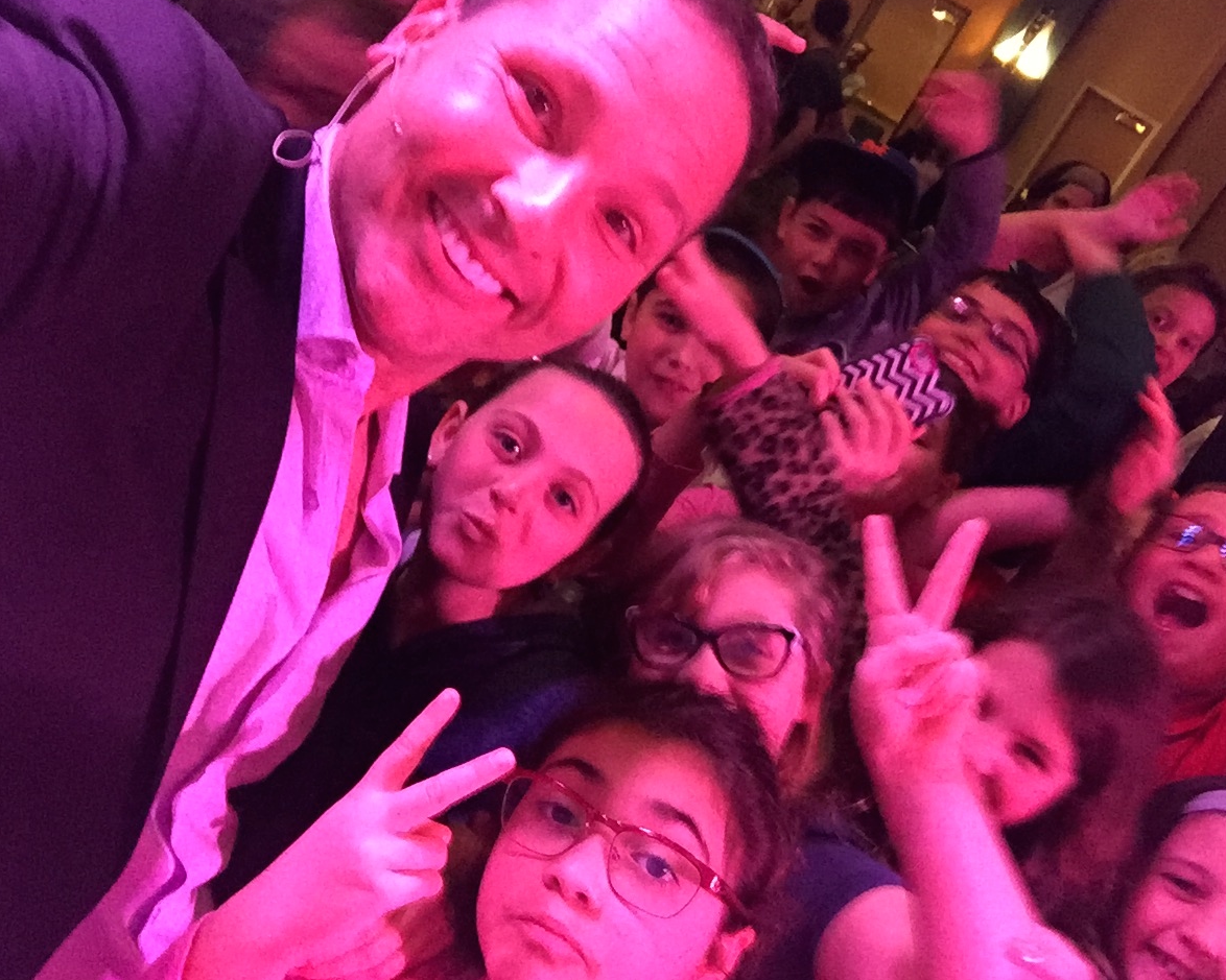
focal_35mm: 33
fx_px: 1197
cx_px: 645
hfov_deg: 54.2
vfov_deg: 44.5
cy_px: 485
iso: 400
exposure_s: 1/15
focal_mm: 2.65
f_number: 2.2
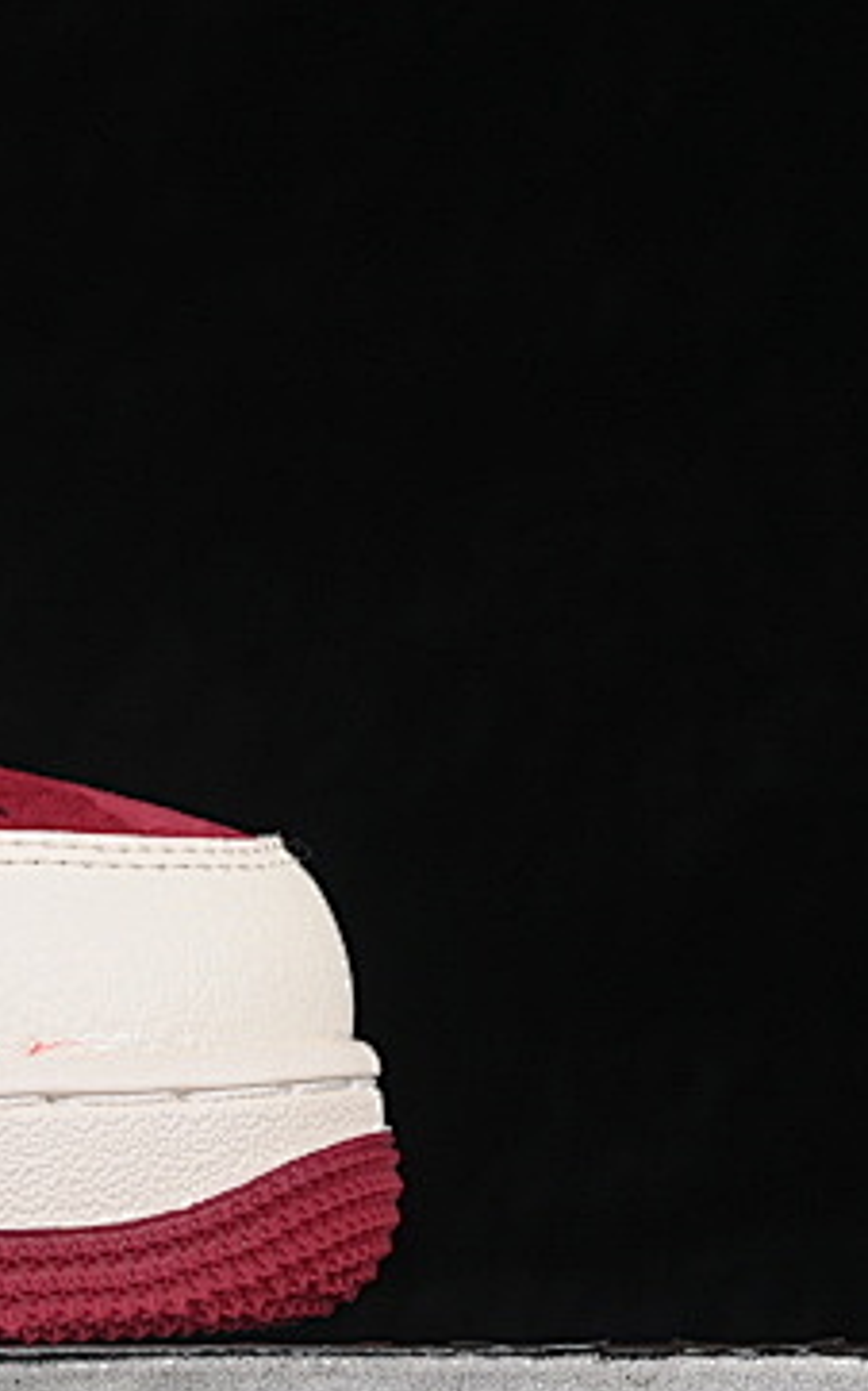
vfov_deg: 9.2
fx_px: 8637
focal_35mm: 228
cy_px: 480
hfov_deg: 5.6
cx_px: -1002
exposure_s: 1/80
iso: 160
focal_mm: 50
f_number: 8
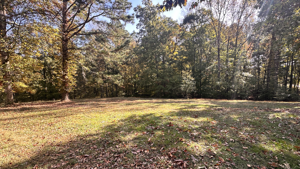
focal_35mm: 16
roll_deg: +1.4
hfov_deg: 99.4
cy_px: 92
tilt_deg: -3.5
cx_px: 148
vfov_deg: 66.9
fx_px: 127
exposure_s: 1/185
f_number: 2.2
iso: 50
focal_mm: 2.22
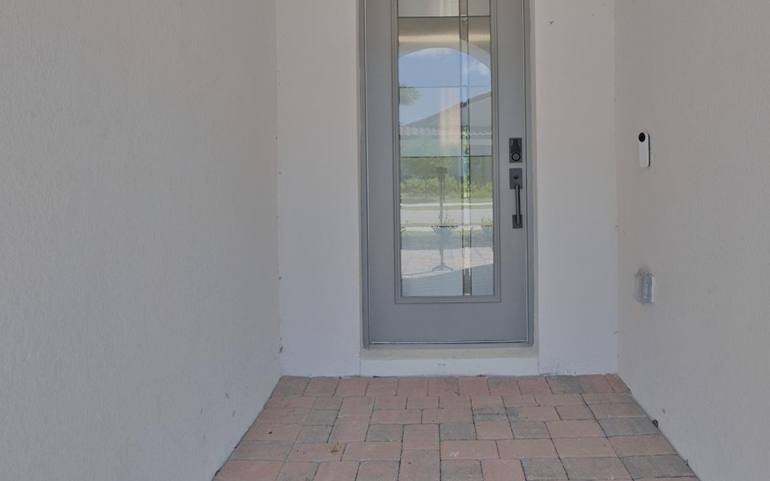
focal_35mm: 25
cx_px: 437
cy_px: 174
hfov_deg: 72.2
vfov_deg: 48.7
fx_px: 525
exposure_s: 1/400
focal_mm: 11.6
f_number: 5.6
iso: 640
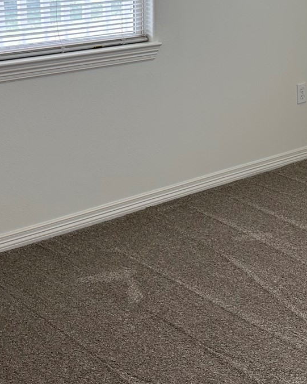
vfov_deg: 25.6
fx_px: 806
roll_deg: -0.6
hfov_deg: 20.6
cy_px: 13
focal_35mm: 71
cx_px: 333
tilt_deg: -6.7
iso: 80
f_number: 1.78
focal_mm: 6.86
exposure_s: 1/144
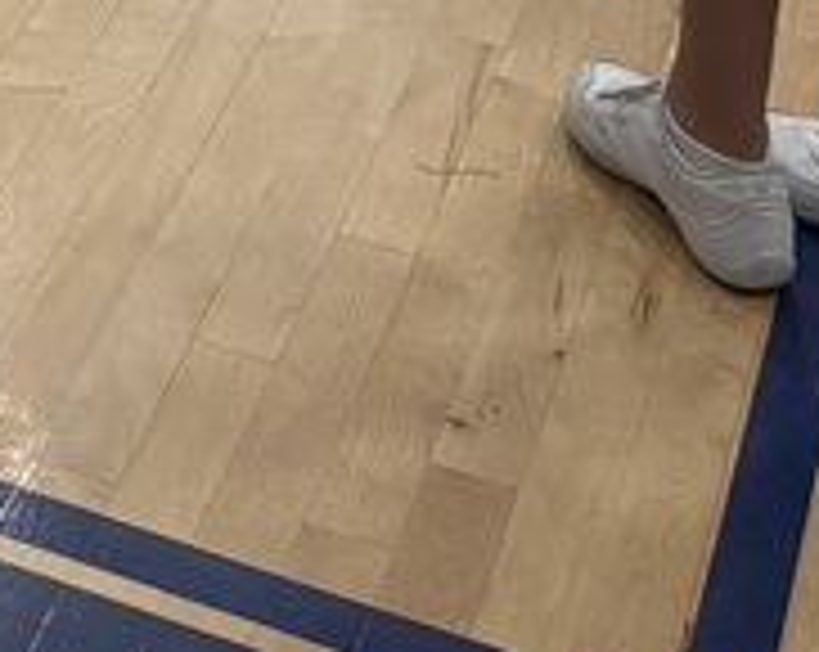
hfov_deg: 12.4
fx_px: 3461
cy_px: -1583
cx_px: -634
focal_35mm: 143
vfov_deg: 8.3
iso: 125
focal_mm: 5.96
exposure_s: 1/120
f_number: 1.6
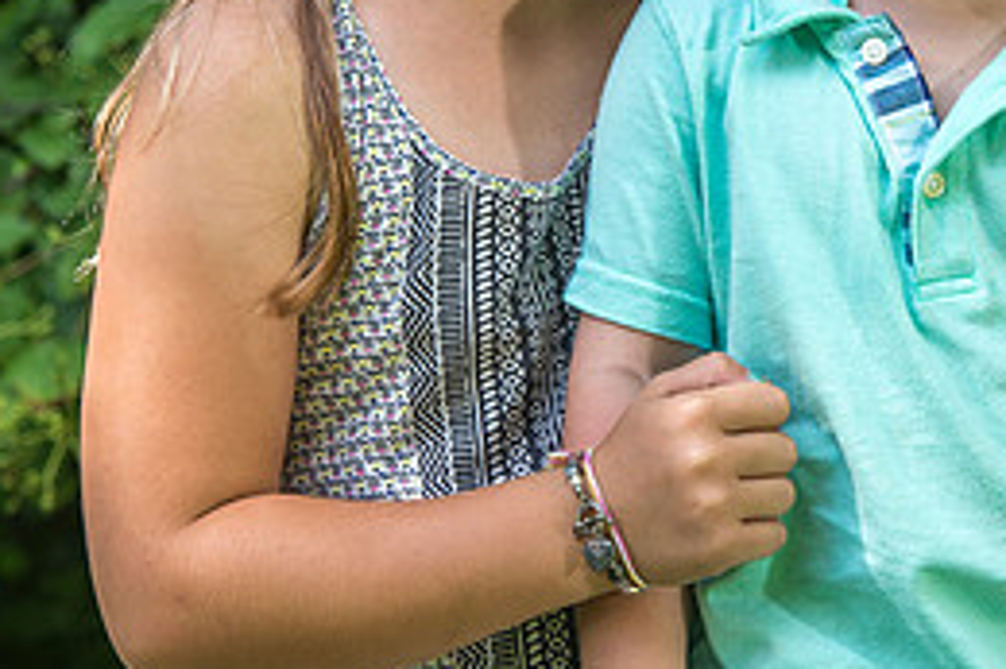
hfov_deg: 5.1
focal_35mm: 407
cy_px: 125
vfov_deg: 3.4
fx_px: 11366
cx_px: 689
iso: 100
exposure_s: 1/160
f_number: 6.3
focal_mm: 130
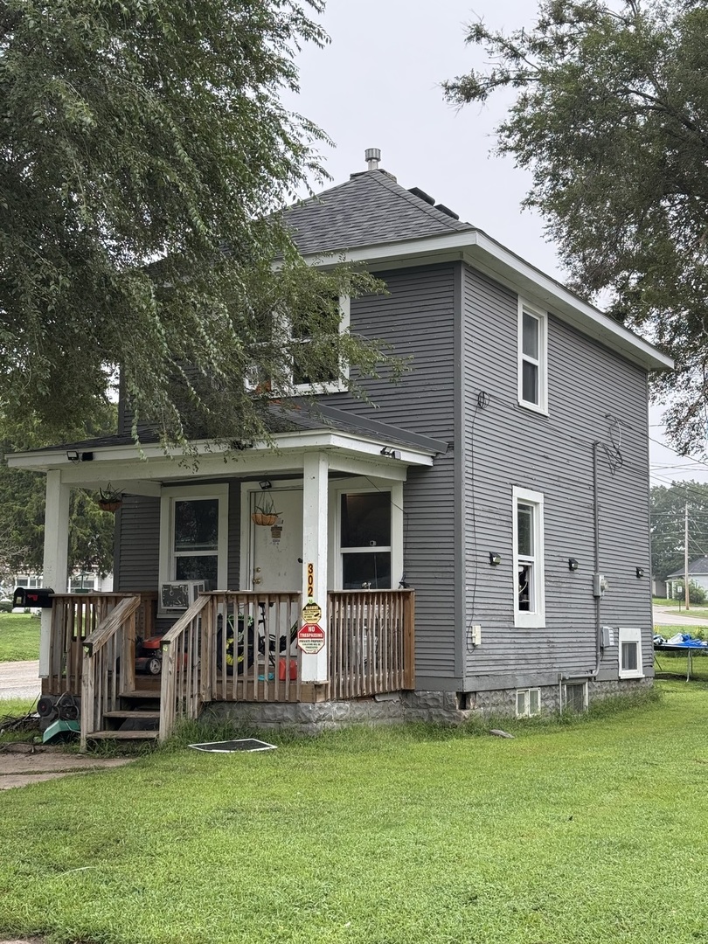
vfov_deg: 39.7
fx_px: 1309
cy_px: 472
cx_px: 354
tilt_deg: +6.8
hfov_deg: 30.3
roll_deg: -0.5
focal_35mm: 48
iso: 64
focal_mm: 6.76
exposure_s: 1/241
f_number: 1.78
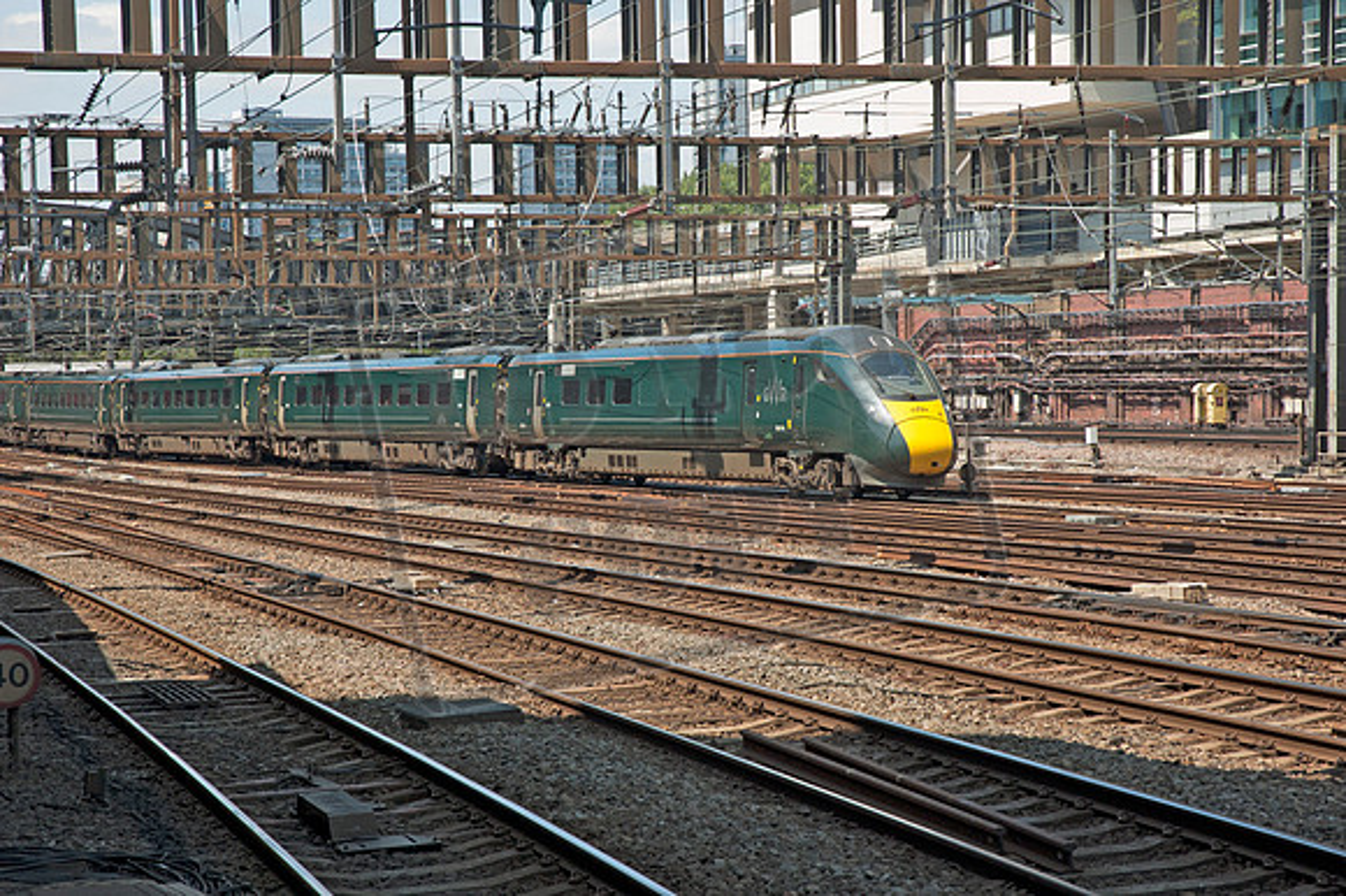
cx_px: 673
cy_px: 448
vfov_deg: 16.2
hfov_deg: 24.2
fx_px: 3139
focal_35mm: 84
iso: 280
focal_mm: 56
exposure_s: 1/500
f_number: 5.6
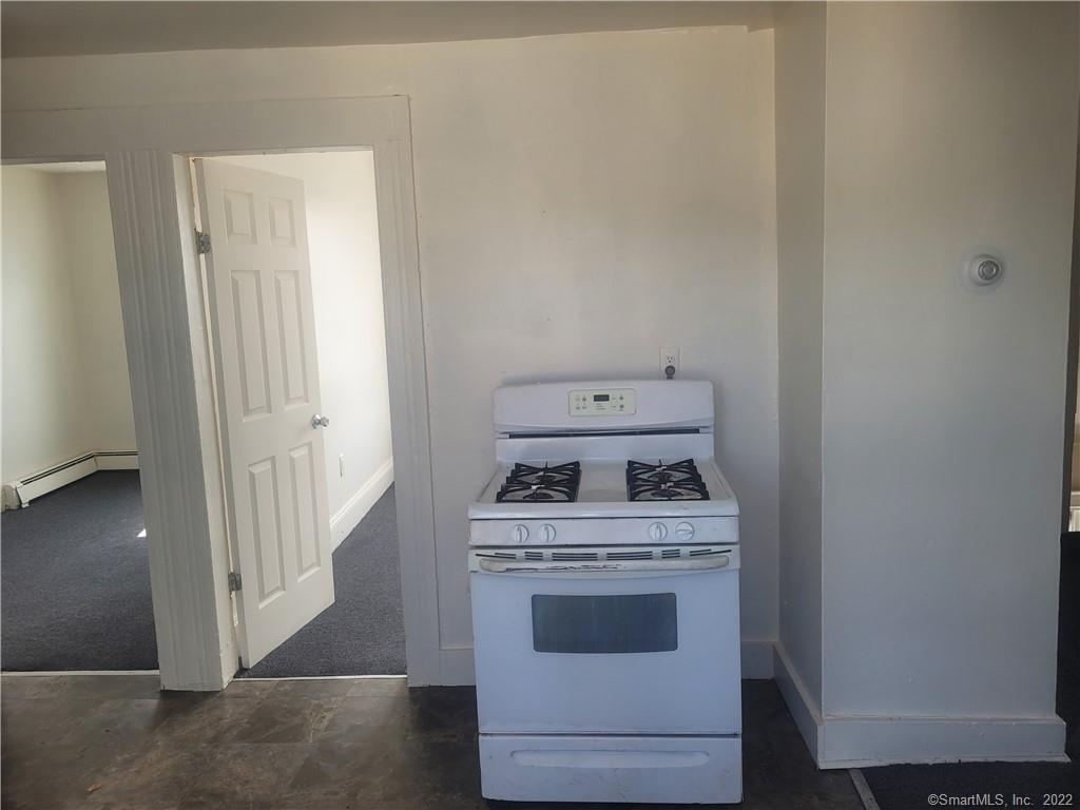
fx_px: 811
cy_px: 405
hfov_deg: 67.3
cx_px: 540
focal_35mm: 26
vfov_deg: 53.1
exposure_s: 1/120
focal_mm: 5.4
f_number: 1.8
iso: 64
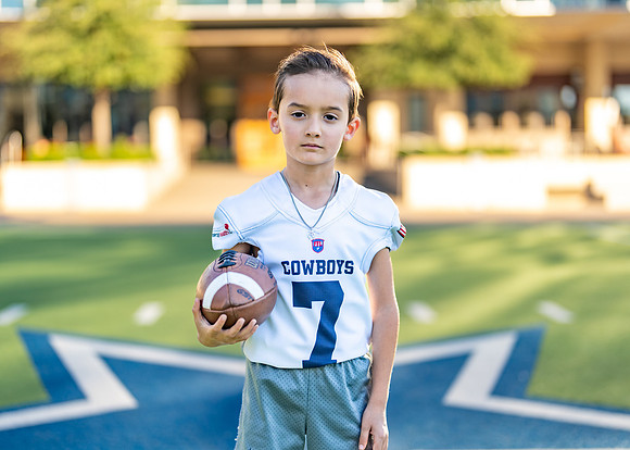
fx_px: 1028
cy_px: 224
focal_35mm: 57
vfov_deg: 24.7
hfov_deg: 34.1
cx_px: 317
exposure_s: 1/2500
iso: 100
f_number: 1.2
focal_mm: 50
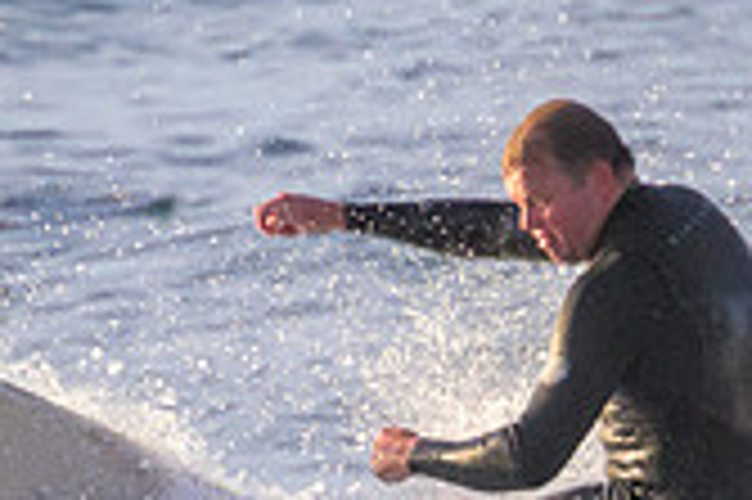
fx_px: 75751
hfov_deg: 0.6
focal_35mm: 3630
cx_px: 392
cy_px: 842
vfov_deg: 0.4
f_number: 11
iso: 2200
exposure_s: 1/1600
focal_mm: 800
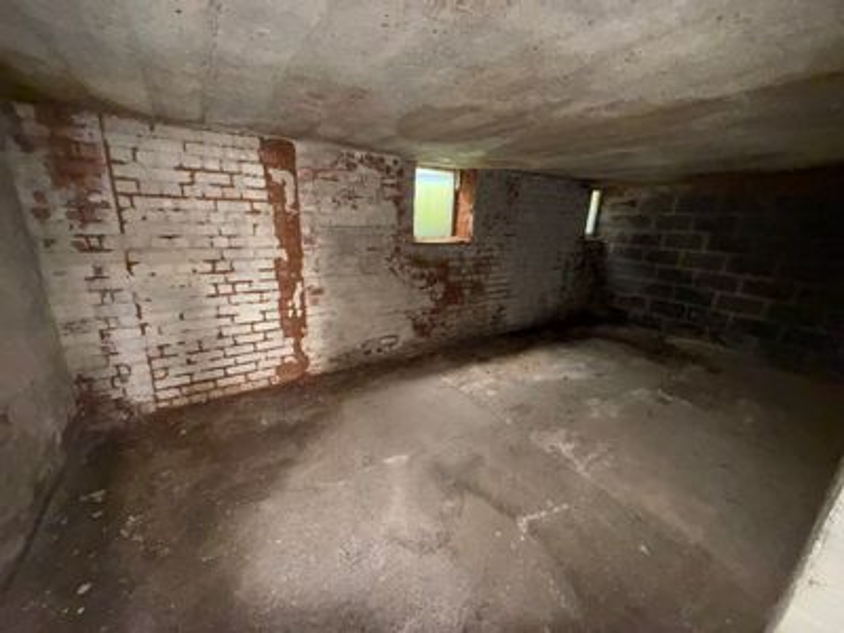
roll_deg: -2.0
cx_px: 422
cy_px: 316
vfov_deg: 85.7
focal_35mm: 14
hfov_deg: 102.1
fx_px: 341
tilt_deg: -17.3
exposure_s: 1/30
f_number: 2.2
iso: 500
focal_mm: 2.22
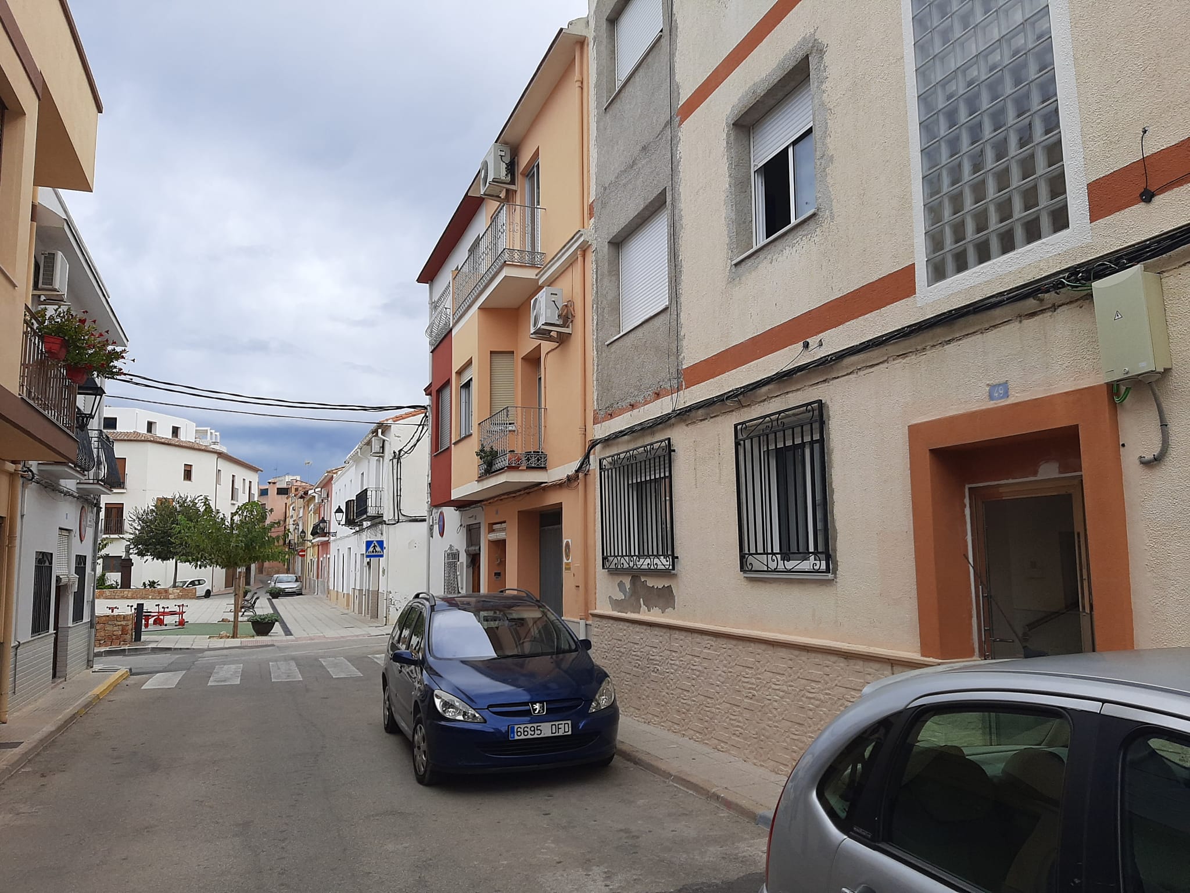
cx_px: 595
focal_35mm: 27
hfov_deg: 65.3
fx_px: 928
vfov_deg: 51.4
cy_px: 446
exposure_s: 1/1318
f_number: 1.7
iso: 40
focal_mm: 3.93
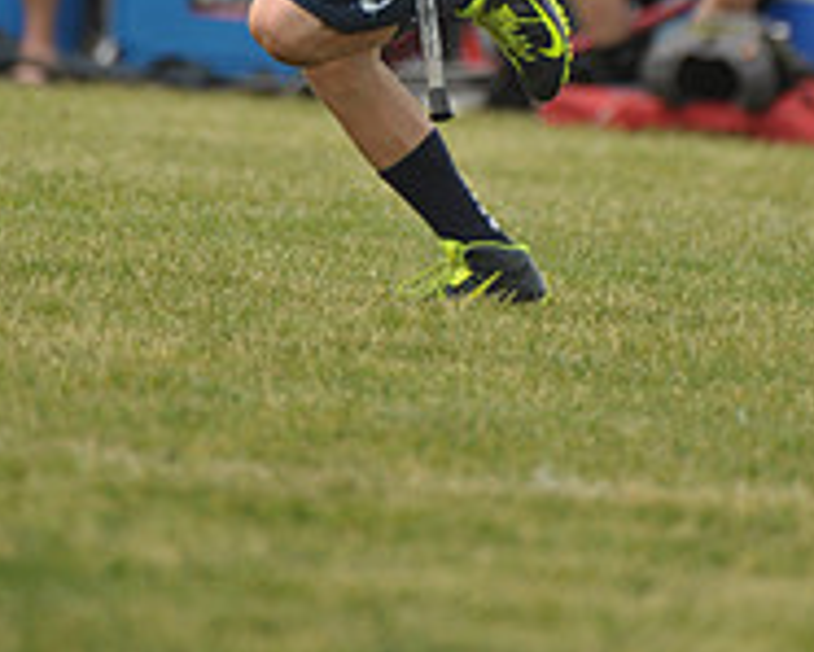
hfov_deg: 1.7
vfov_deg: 1.3
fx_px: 28129
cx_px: 389
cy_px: -280
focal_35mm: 1167
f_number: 4
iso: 800
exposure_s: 1/2500
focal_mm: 400
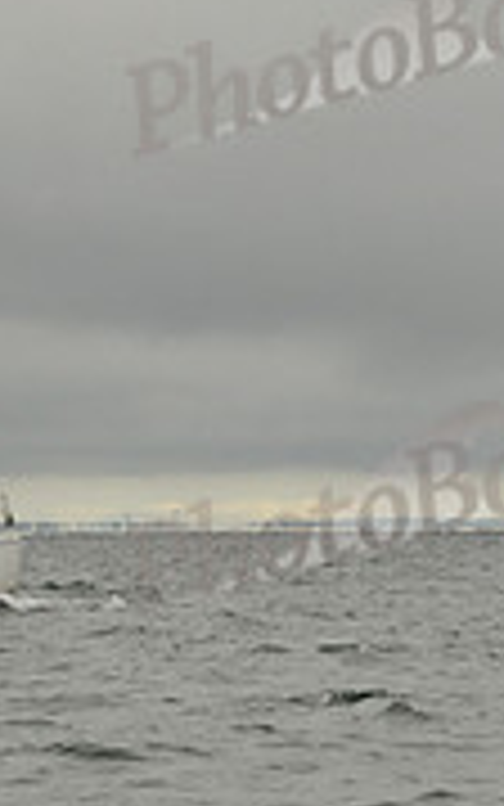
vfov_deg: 6.2
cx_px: -106
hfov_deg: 3.9
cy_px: -131
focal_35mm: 336
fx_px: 7378
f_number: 9
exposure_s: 1/800
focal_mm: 102
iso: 320
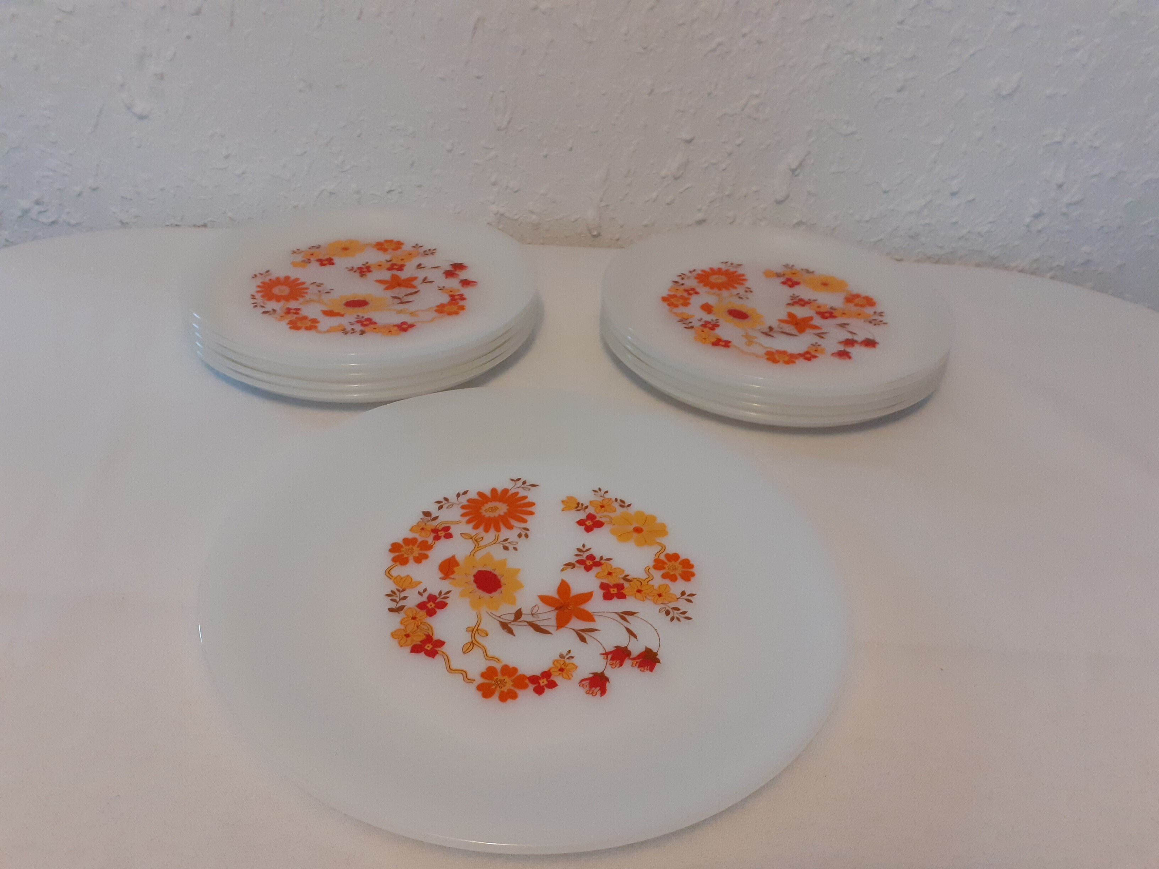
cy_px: 434
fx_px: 904
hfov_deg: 65.3
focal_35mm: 27
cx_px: 580
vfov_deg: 51.4
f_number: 1.9
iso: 250
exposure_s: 1/50
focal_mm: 3.6
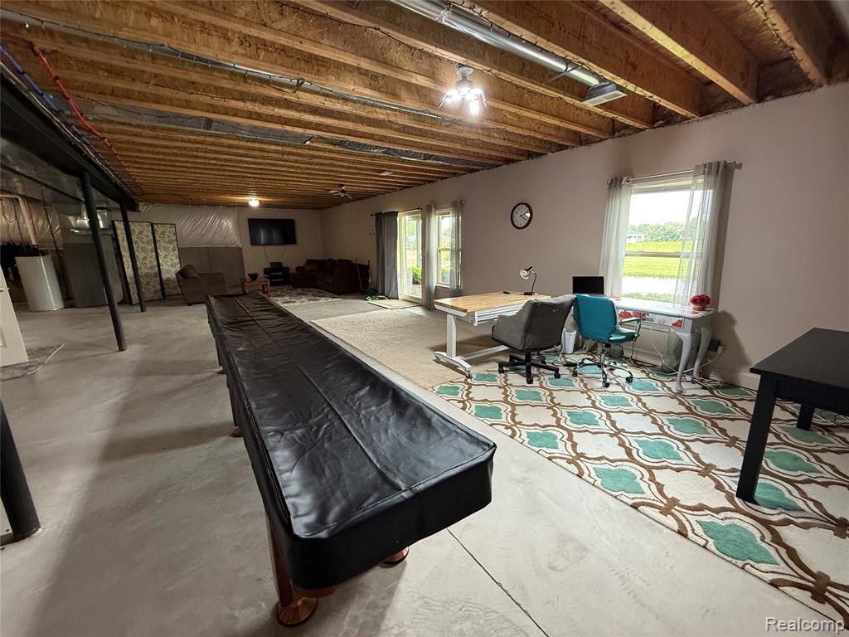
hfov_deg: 102.1
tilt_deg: -11.9
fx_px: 343
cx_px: 424
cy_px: 318
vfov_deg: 85.7
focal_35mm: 14
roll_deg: +0.2
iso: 250
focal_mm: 2.22
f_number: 2.2
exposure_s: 1/60
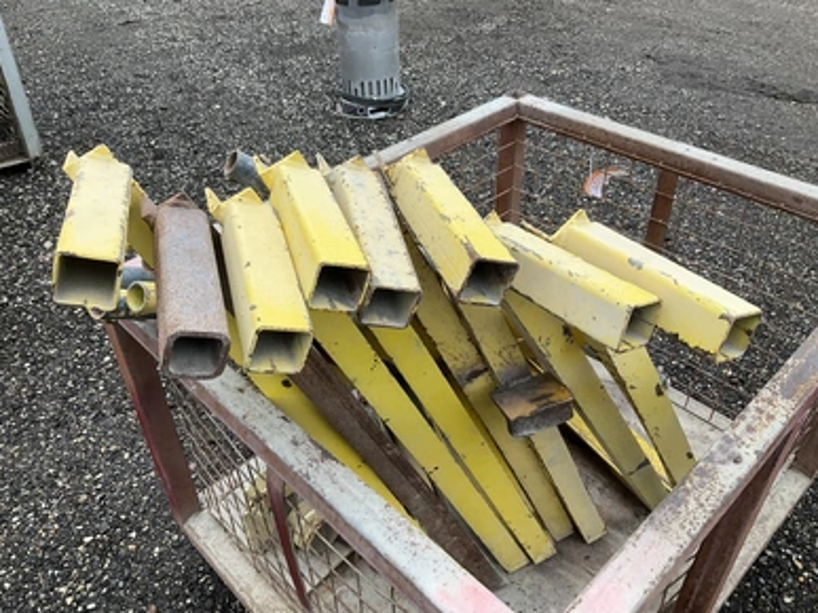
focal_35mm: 30
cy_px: 302
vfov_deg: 46.8
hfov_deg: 60.0
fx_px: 709
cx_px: 397
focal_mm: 3
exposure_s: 1/446
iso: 25
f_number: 1.8
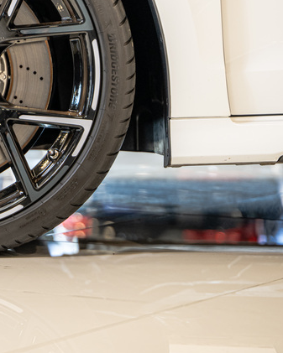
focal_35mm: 171
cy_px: 79
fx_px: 1790
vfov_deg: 11.2
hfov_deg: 8.9
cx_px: -57
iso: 640
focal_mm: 75
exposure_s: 1/125
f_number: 2.8
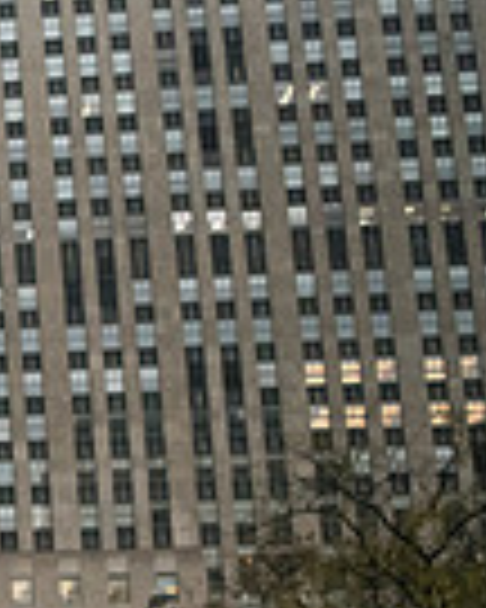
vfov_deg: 18.6
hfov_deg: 12.7
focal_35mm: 97
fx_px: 1744
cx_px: -639
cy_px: 759
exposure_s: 1/4000
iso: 10000
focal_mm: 24
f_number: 2.8
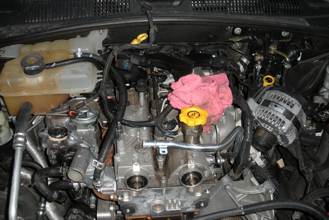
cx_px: 165
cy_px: 102
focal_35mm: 38
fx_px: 347
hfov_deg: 50.7
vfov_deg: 35.1
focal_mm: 6.3
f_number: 3.5
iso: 95
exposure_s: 1/60
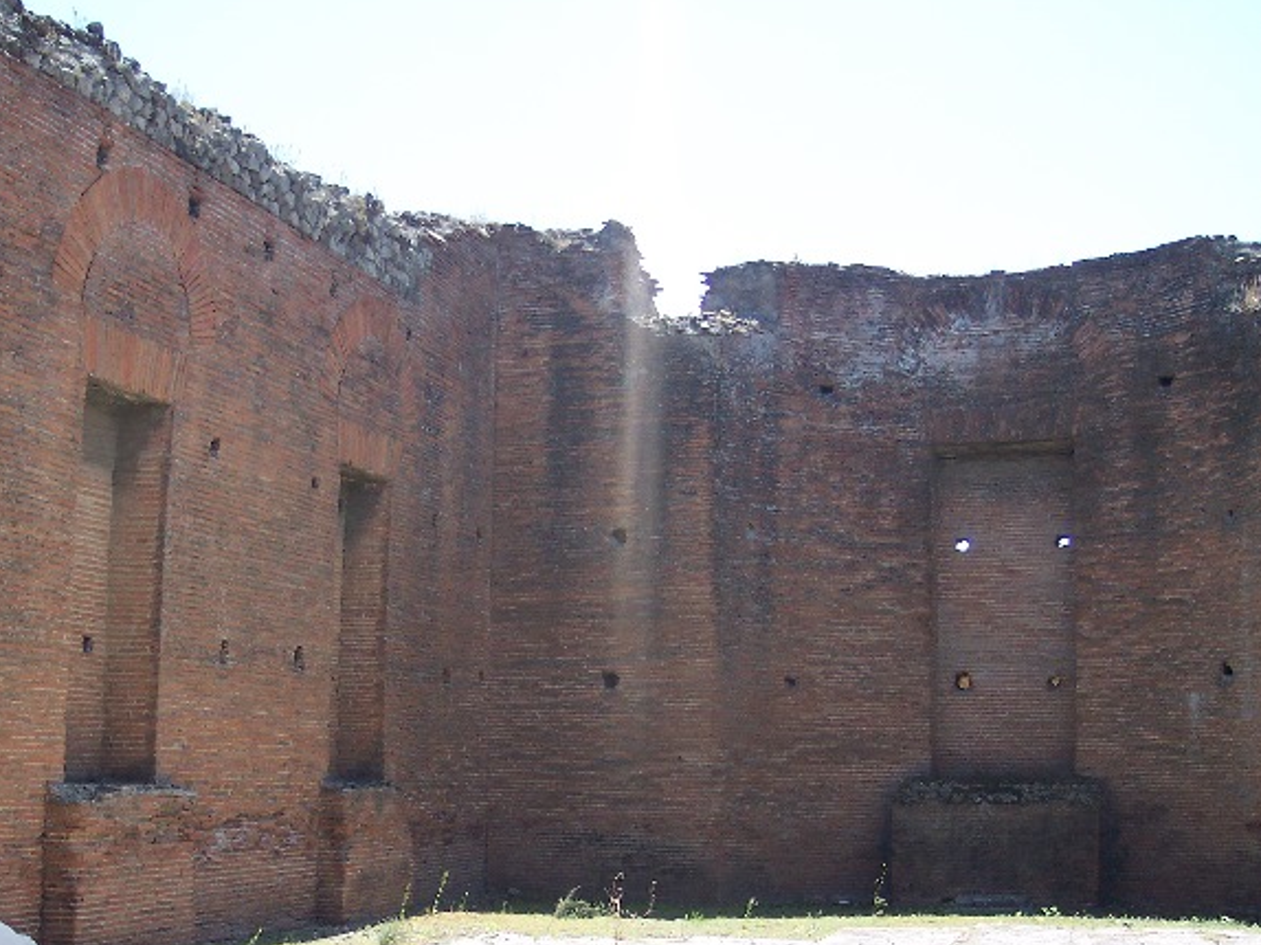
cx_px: 593
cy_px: 609
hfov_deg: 36.2
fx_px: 1930
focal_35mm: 53
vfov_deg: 27.4
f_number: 2.8
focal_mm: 8
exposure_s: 1/700
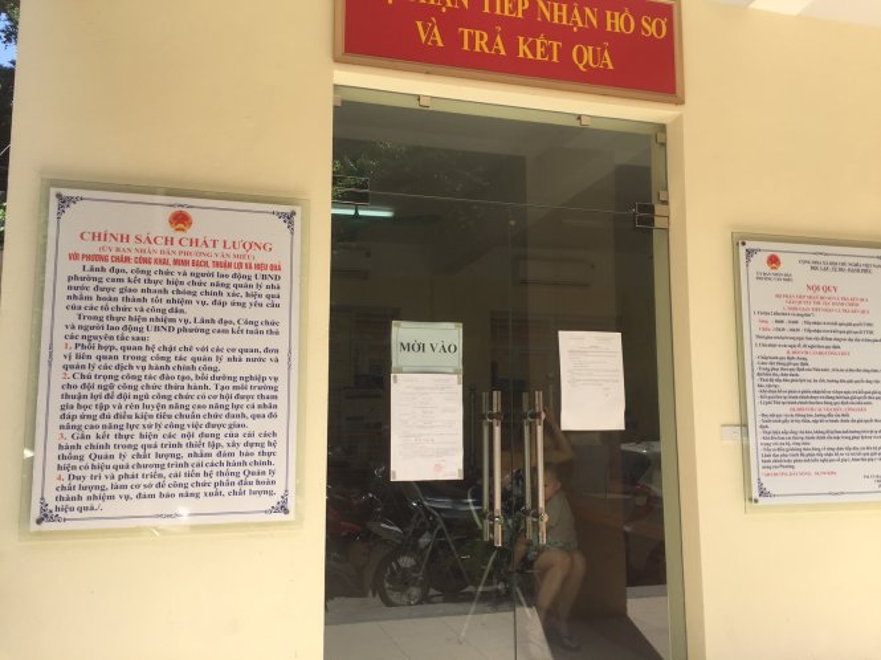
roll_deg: -0.7
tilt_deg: +7.0
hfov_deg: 61.7
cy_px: 330
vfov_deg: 48.2
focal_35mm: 29
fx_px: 738
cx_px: 440
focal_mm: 4.15
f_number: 2.2
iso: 32
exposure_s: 1/1041
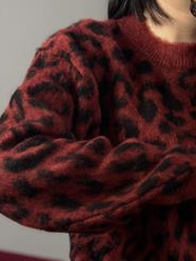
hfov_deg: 18.3
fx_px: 604
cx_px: 156
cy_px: 158
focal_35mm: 80
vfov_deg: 24.4
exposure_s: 1/100
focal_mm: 6.86
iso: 200
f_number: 1.78
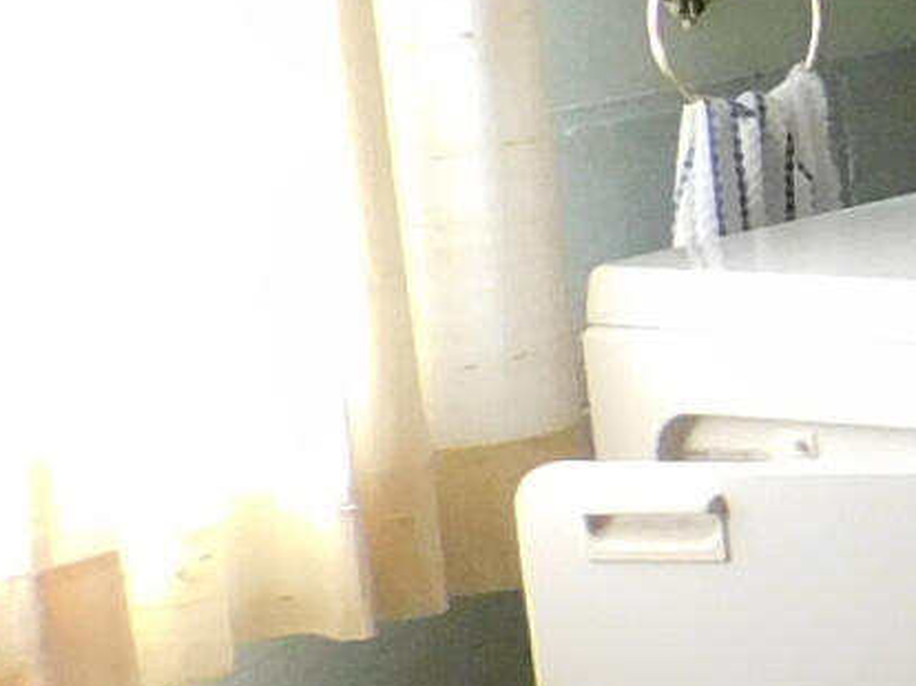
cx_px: 2810
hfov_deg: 9.0
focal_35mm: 174
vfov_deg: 8.5
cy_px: 179
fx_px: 4602
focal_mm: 4.3
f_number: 3.3
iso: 400
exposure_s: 1/25
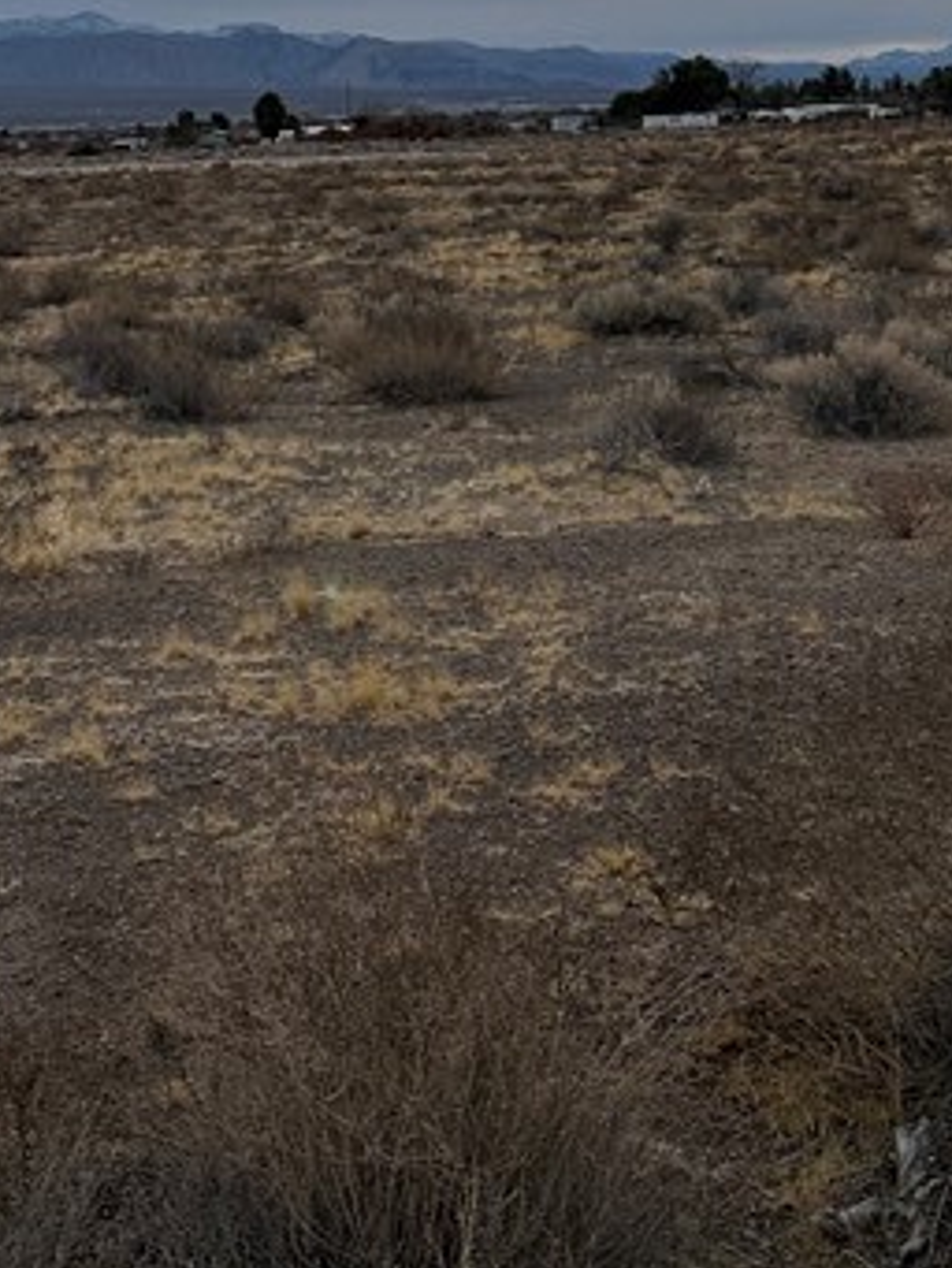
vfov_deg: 25.6
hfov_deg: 20.4
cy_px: -11
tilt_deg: +4.4
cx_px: 309
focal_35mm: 72
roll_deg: +0.9
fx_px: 2639
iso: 80
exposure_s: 1/8197
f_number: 1.78
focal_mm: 6.86
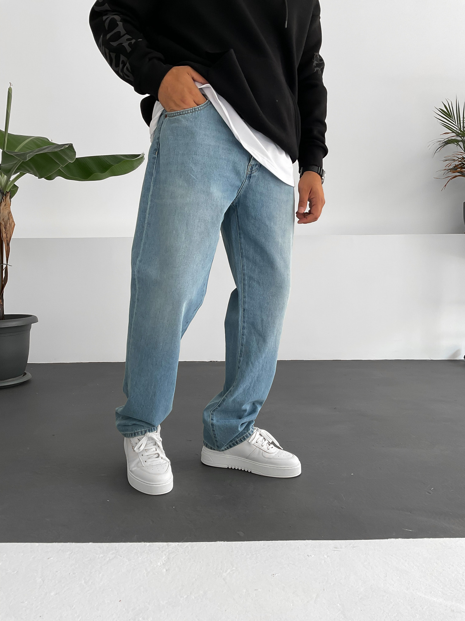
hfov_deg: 48.2
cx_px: 232
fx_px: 519
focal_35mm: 29
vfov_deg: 61.7
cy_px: 310
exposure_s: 1/120
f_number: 1.8
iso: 32
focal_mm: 3
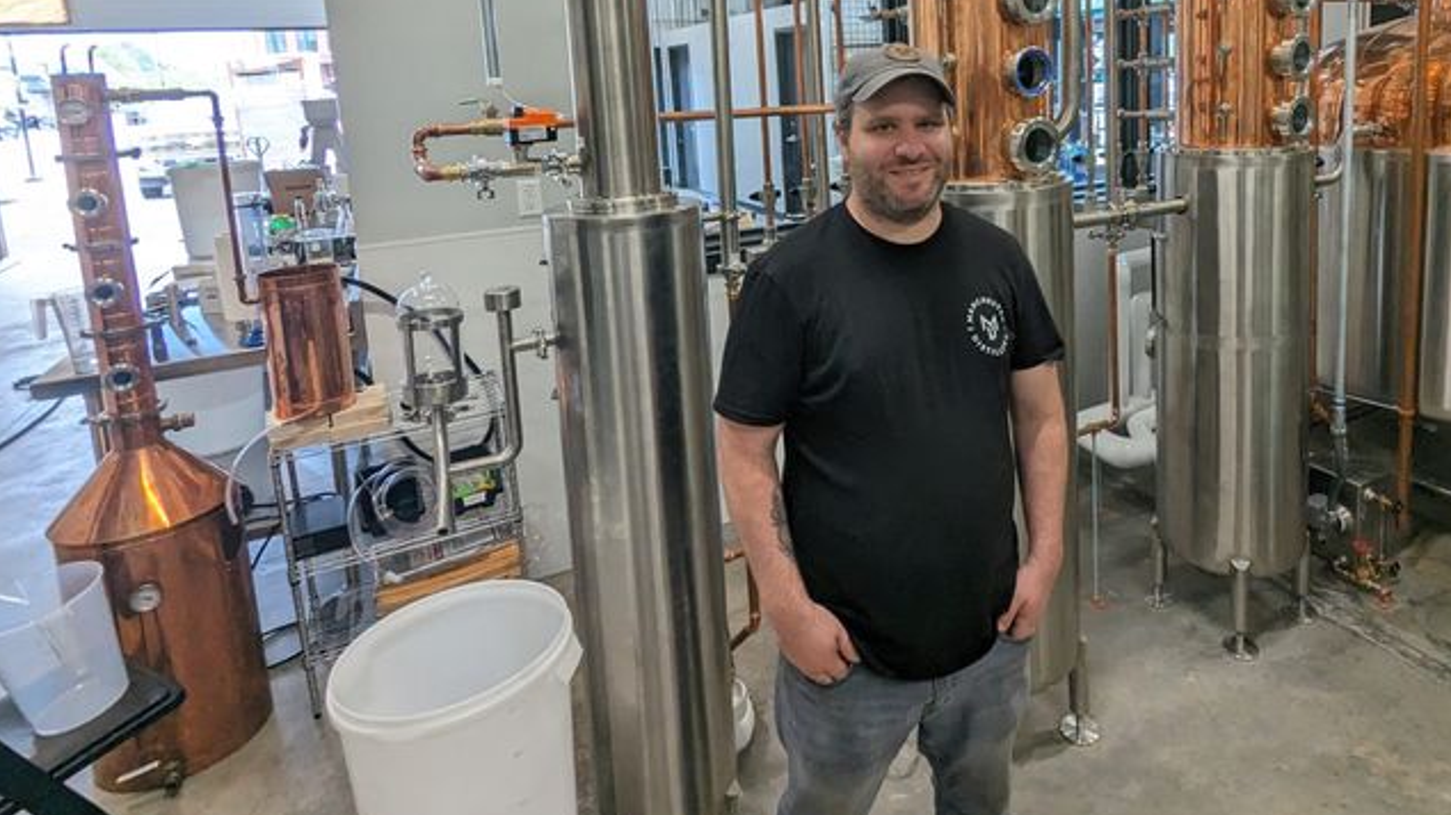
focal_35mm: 22
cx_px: 871
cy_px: 186
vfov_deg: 49.1
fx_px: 846
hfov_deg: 80.3
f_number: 2.2
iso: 112
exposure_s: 1/123
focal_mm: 2.35
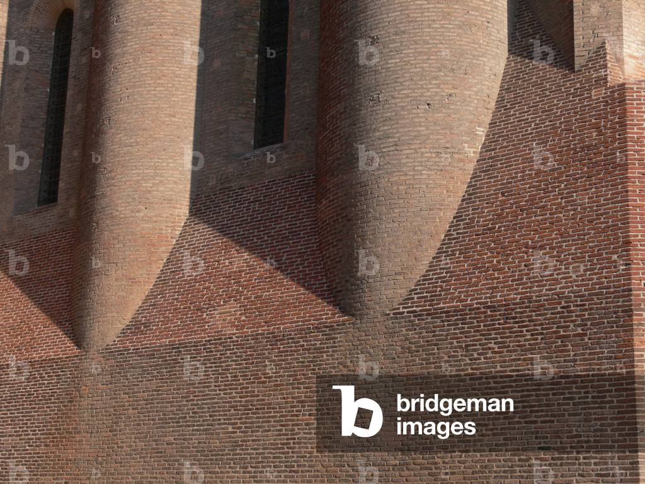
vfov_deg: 29.7
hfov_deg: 38.9
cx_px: 322
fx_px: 913
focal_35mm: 49
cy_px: 242
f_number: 7.1
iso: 80
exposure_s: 1/250
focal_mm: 10.4
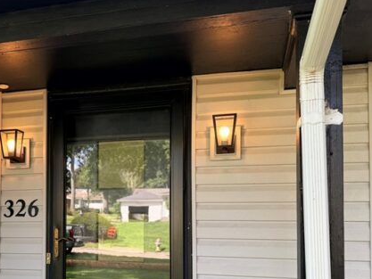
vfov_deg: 31.0
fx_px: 494
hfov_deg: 40.0
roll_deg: -0.1
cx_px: 91
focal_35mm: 46
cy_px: 209
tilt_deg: +2.6
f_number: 1.78
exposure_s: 1/240
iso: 64
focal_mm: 6.76
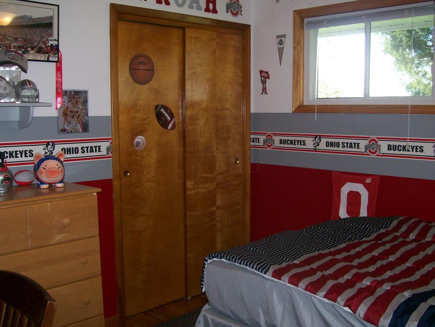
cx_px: 218
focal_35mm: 36
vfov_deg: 39.7
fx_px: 453
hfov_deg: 51.3
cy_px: 164
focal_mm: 6
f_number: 2.7
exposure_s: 1/64
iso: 140
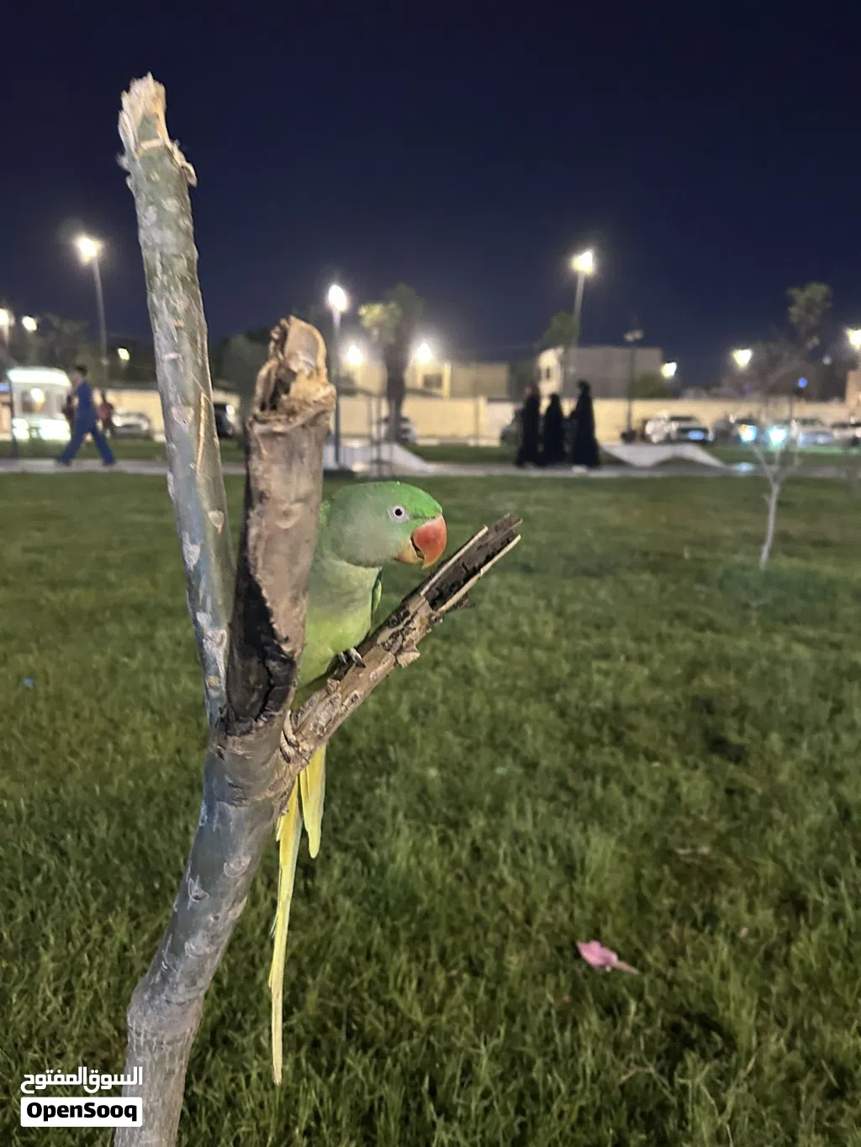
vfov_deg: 67.3
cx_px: 430
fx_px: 862
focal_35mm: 26
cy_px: 574
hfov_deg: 53.1
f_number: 1.5
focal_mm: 5.7
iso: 640
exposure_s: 1/30
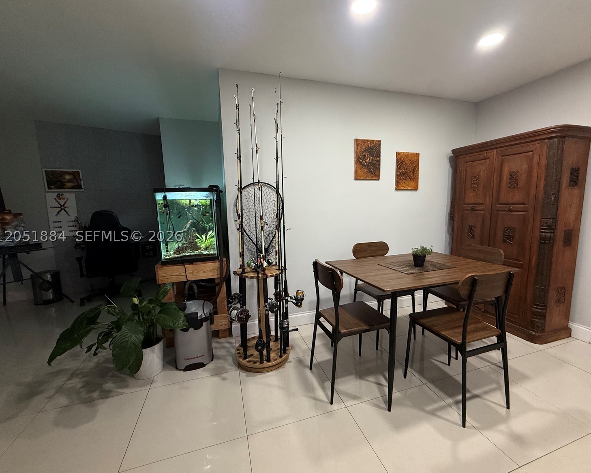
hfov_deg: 96.8
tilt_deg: -7.9
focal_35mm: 15
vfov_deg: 84.0
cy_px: 236
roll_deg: +0.8
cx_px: 307
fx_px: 262
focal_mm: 2.22
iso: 320
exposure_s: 1/120
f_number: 2.2
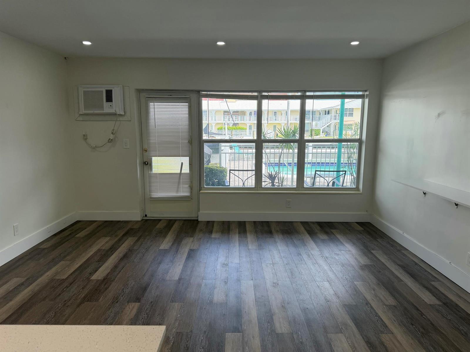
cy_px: 176
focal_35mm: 24
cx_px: 235
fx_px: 326
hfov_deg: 71.6
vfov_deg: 56.8
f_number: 1.78
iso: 100
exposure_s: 1/607
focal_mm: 6.76
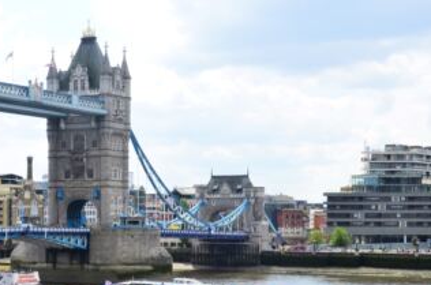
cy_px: 222
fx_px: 1051
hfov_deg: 23.0
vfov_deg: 15.4
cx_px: 112
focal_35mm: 88
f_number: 16
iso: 200
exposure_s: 1/100
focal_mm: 29
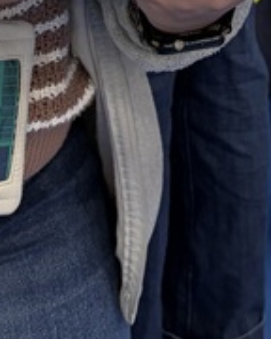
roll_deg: +0.0
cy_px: -301
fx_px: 1444
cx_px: 245
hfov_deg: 10.7
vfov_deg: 12.1
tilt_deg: -9.1
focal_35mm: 144
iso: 160
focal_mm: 5.96
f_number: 1.6
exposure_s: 1/60
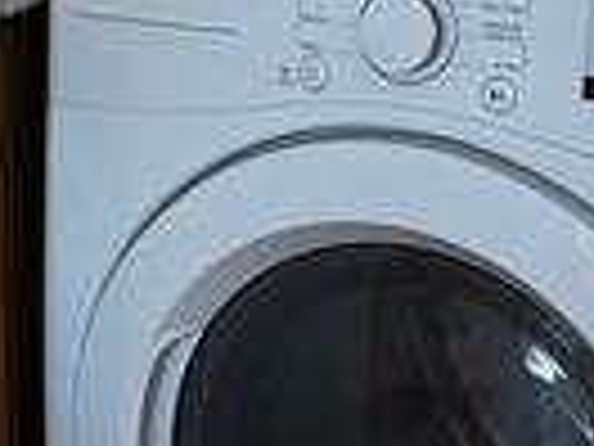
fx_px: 3466
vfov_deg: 7.3
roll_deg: +3.1
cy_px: 54
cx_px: -328
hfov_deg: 9.5
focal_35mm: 202
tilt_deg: -10.6
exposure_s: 1/60
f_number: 1.6
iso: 125
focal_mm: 5.96
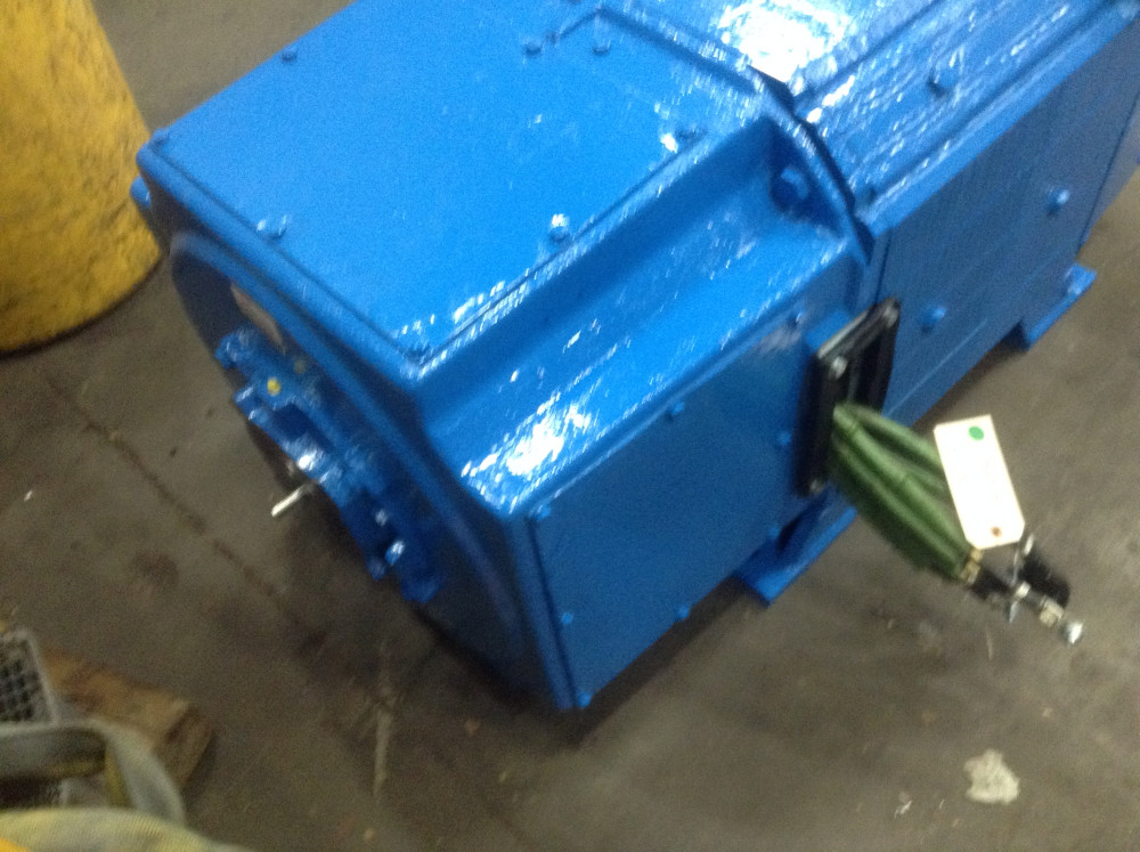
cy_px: 426
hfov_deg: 55.4
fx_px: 1085
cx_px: 570
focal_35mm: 33
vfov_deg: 42.8
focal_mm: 3.3
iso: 320
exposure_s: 1/15
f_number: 2.4
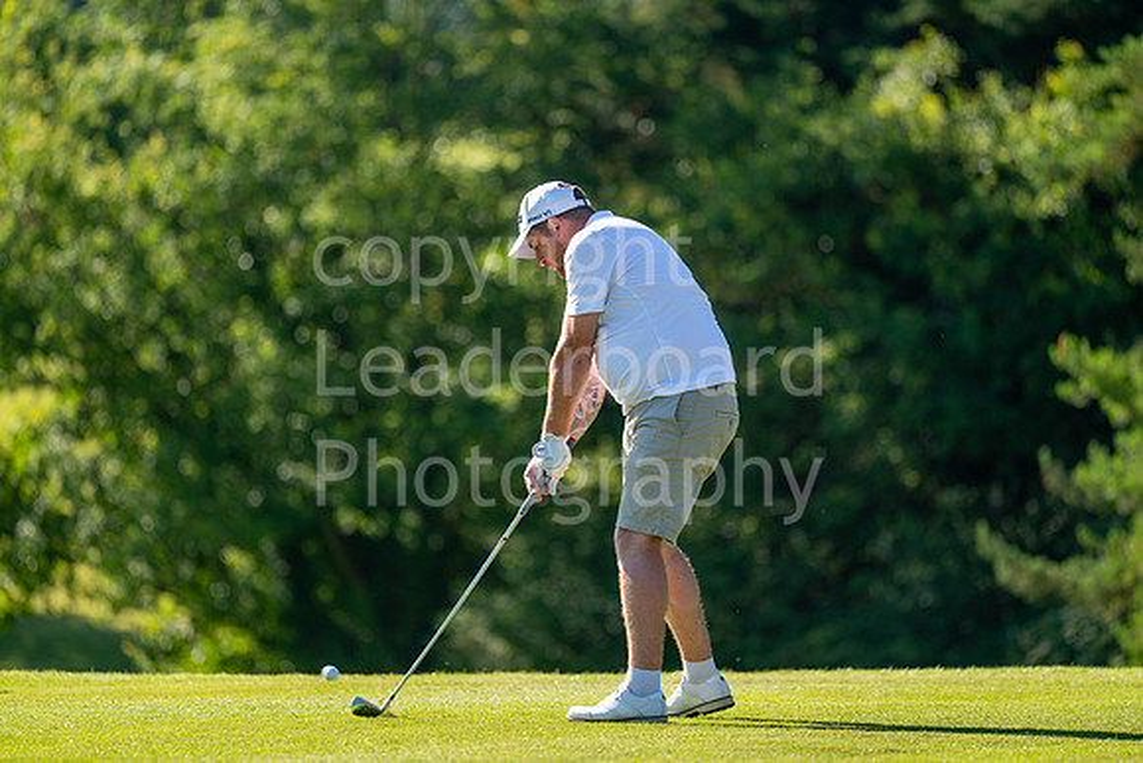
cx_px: 572
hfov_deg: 6.9
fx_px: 9527
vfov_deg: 4.6
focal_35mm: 300
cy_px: 382
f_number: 4.5
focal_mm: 300
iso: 250
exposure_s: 1/1000
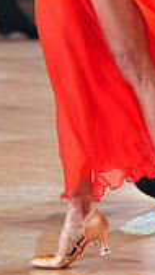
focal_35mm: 718
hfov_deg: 1.7
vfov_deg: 3.0
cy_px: -62
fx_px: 5249
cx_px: 153
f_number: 3.5
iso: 3200
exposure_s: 1/500
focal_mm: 200
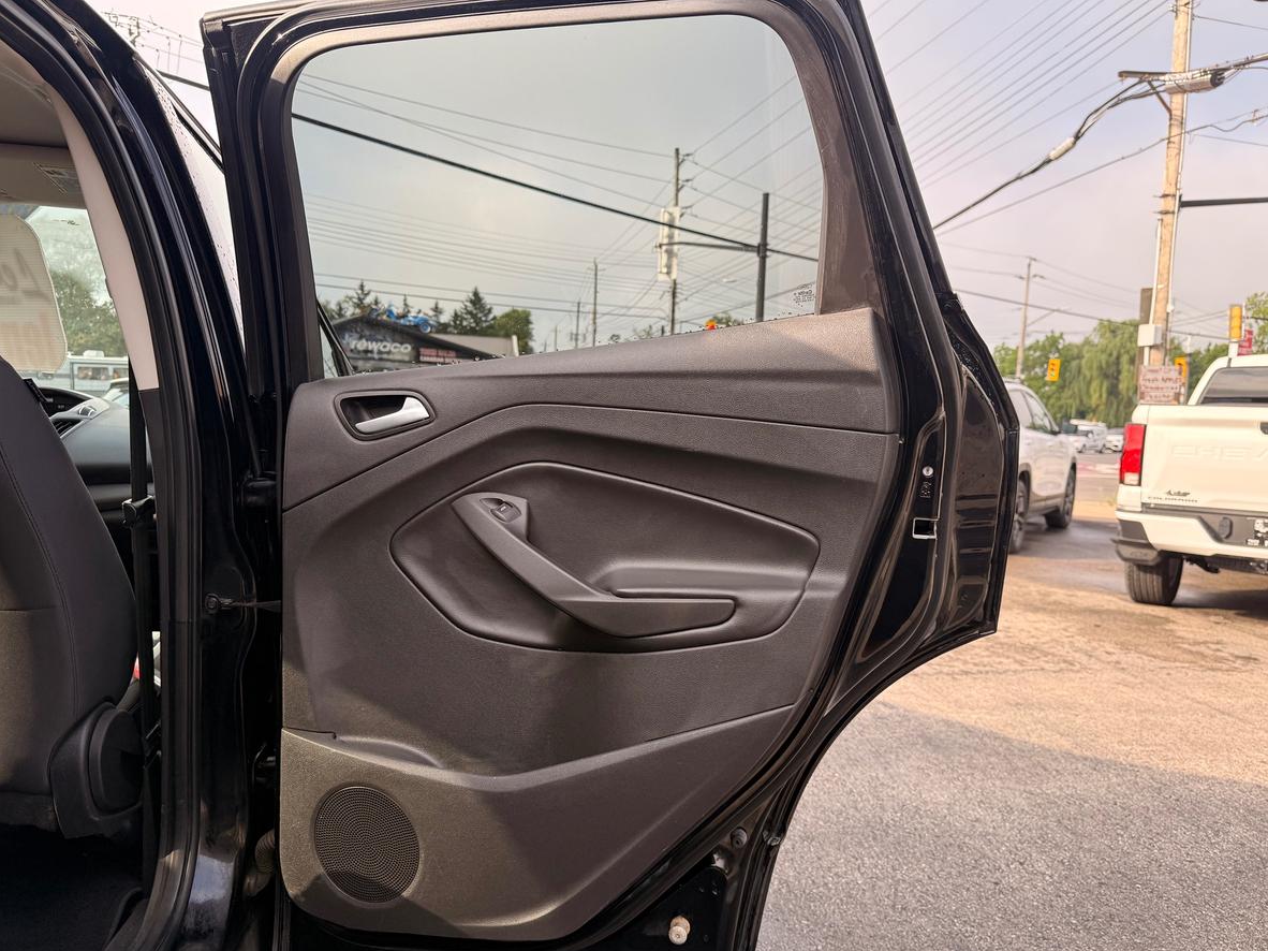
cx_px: 634
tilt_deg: -4.4
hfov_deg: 67.3
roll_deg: -1.6
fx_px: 952
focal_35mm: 26
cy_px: 514
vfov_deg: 53.0
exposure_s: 1/722
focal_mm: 6.76
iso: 80
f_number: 1.78
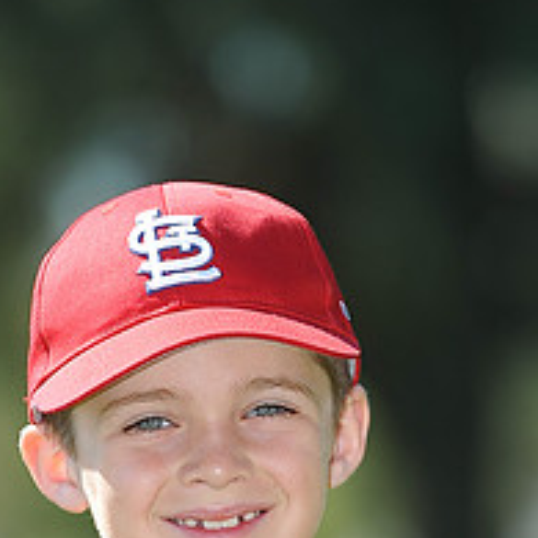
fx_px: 8880
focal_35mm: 505
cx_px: 232
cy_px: 715
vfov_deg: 3.5
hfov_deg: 3.5
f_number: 4.5
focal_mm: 200
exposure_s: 1/640
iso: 200
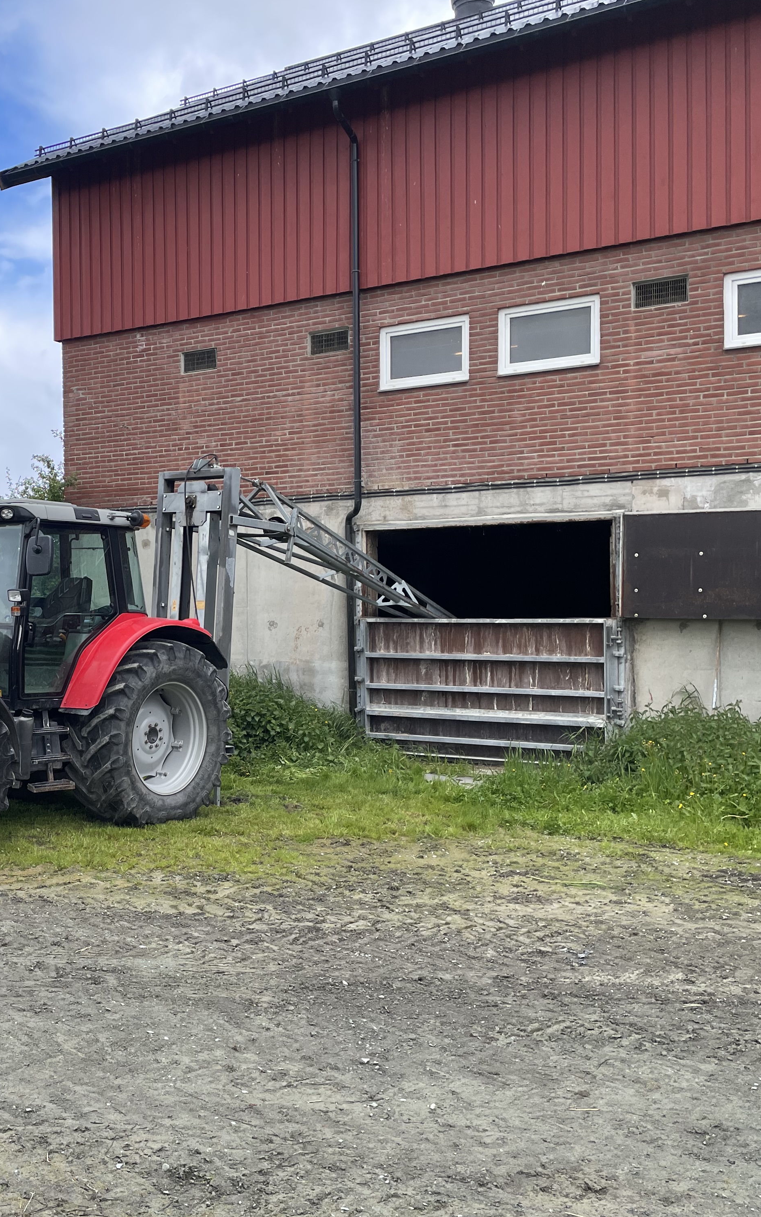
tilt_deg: -0.3
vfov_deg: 52.7
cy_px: 610
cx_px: 160
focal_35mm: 37
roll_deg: +0.9
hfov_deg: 33.5
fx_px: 1228
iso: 32
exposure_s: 1/1208
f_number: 1.6
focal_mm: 4.2
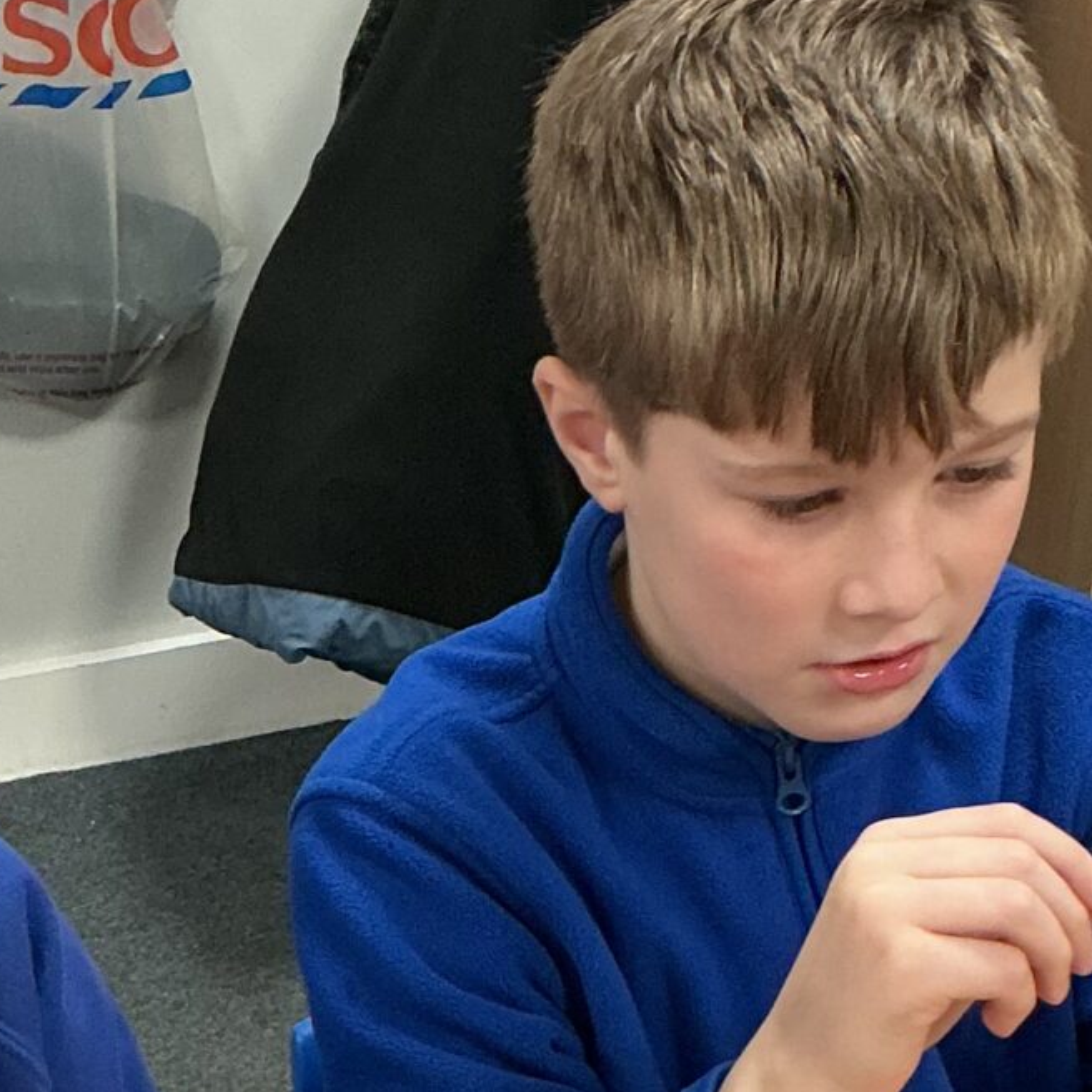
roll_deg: +1.6
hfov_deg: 17.3
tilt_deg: -34.9
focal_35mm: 100
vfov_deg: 17.1
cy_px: 1027
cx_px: 321
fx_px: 3569
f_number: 1.8
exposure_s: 1/60
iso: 125
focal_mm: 3
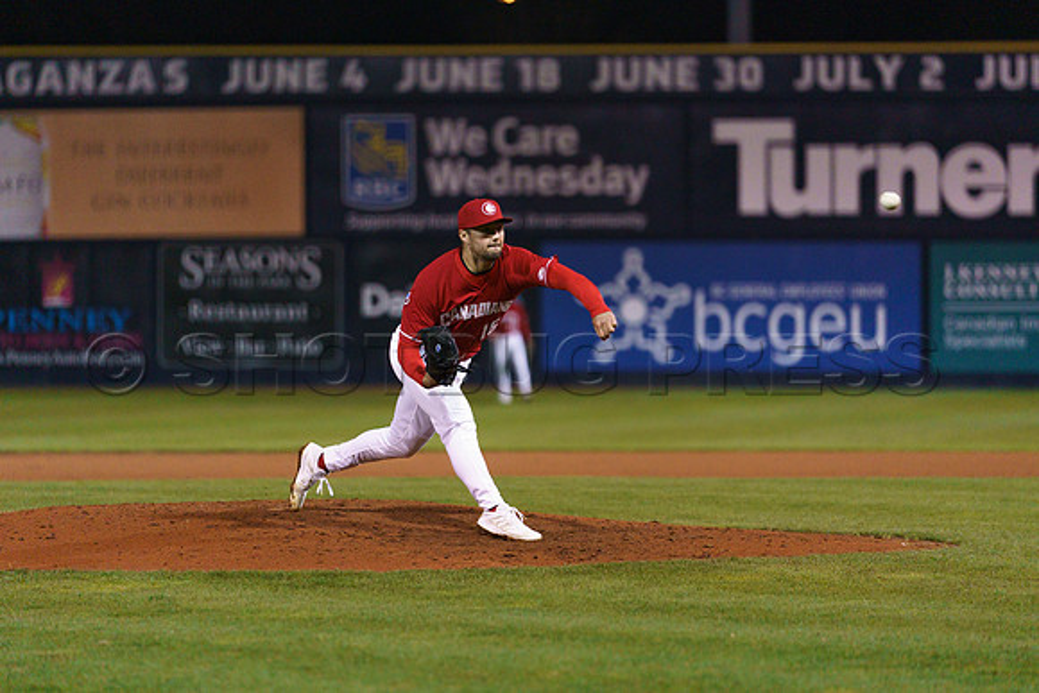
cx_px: 520
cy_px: 346
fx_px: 6072
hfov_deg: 9.8
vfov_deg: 6.5
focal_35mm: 210
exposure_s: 1/1250
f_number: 2.8
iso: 2000
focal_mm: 200
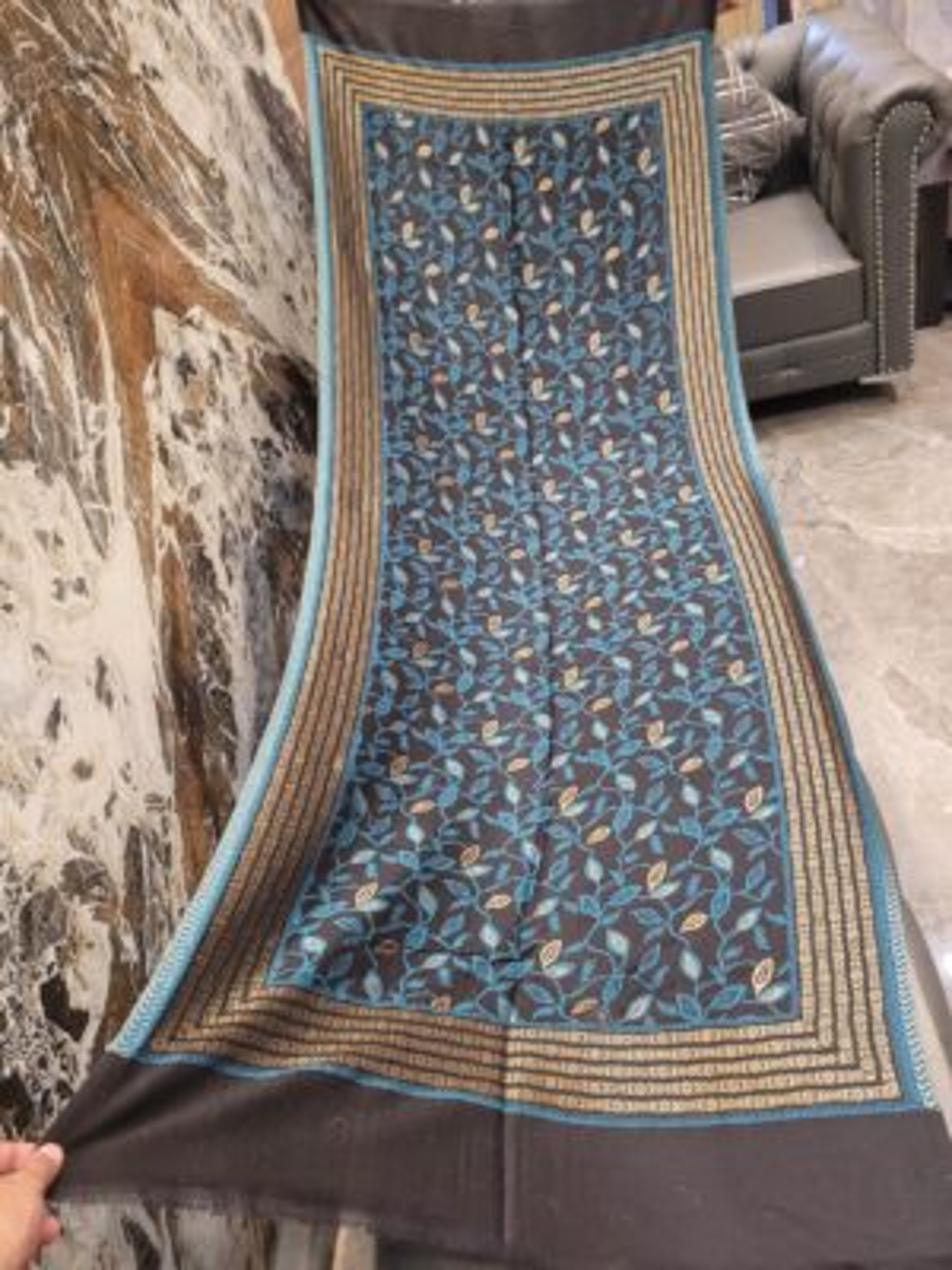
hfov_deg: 53.1
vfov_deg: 67.3
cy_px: 635
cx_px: 476
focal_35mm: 26
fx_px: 953
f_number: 1.8
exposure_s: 1/50
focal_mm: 5.4
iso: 500
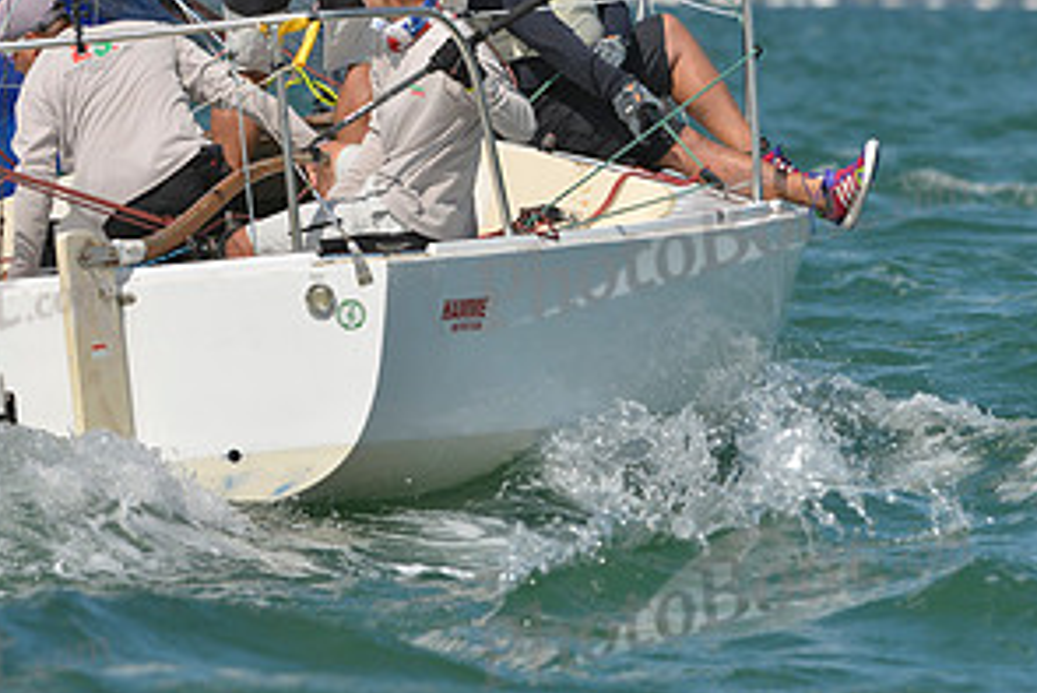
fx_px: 15303
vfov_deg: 2.6
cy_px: 107
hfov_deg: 3.9
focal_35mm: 531
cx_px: 295
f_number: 7.1
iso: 200
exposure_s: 1/1250
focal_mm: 270
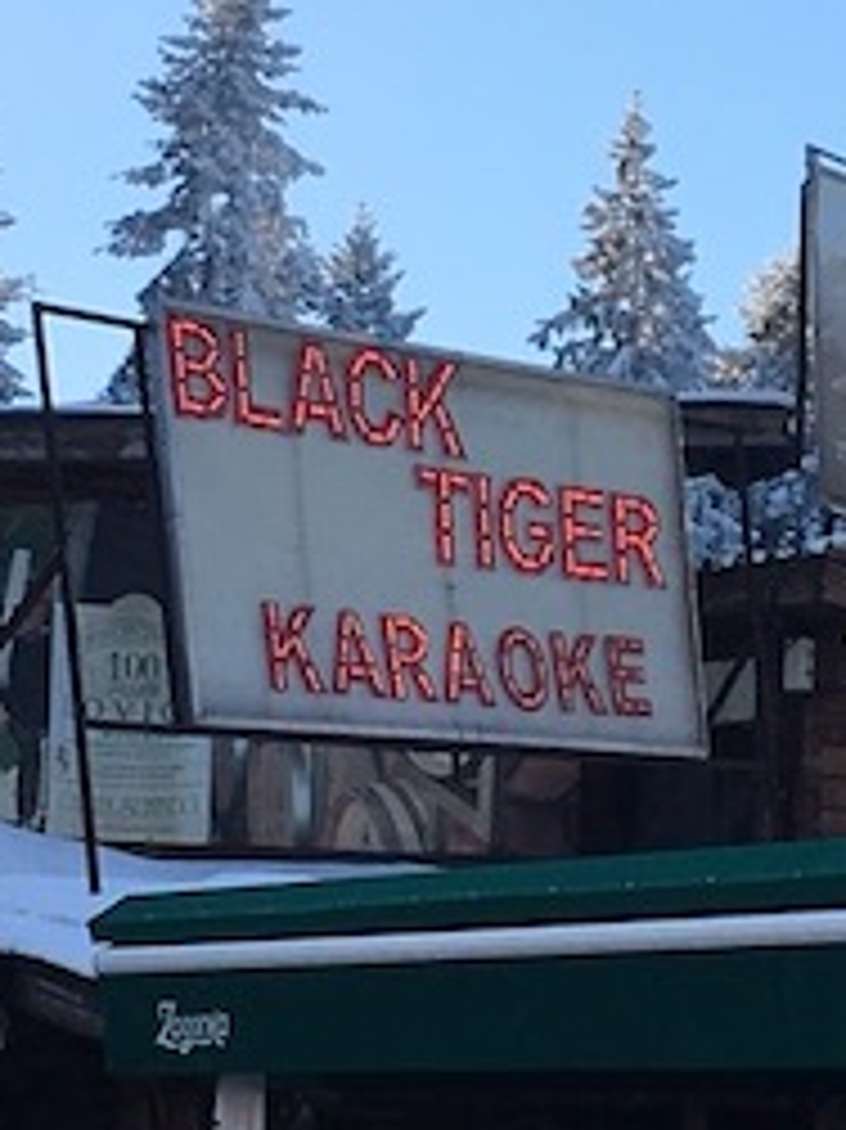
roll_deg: -2.0
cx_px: 1048
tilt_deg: +7.1
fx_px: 4827
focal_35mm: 148
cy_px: 518
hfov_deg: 9.9
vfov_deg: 13.3
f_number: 2.2
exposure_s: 1/541
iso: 25
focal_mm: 4.15
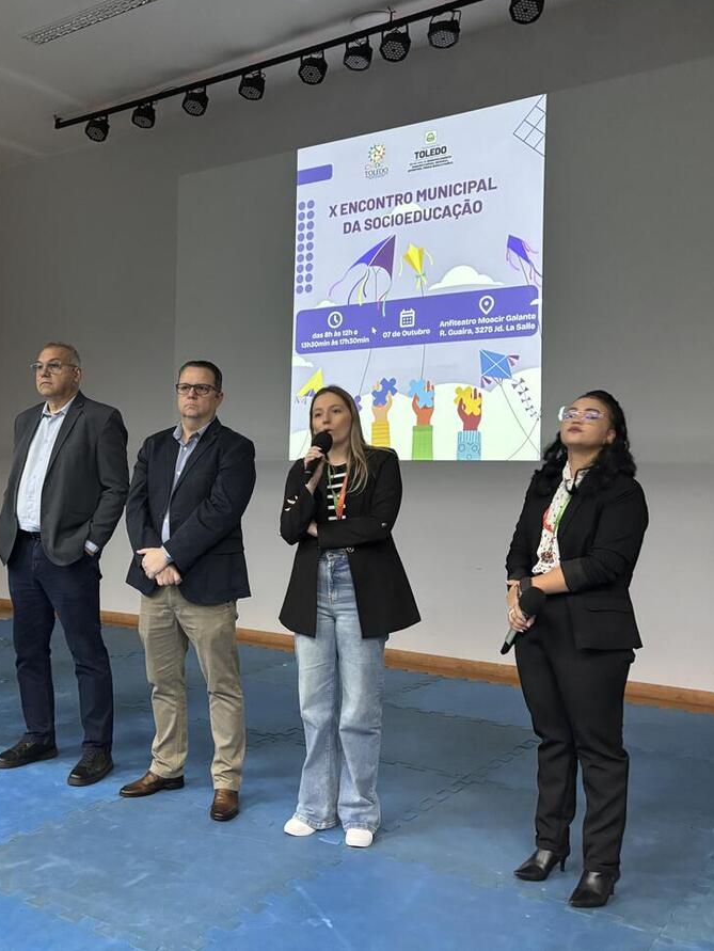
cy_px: 472
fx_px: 962
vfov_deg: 52.6
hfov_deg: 39.9
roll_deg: -0.3
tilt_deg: +0.4
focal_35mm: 35
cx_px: 206
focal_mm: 5.96
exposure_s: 1/30
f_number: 1.6
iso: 500
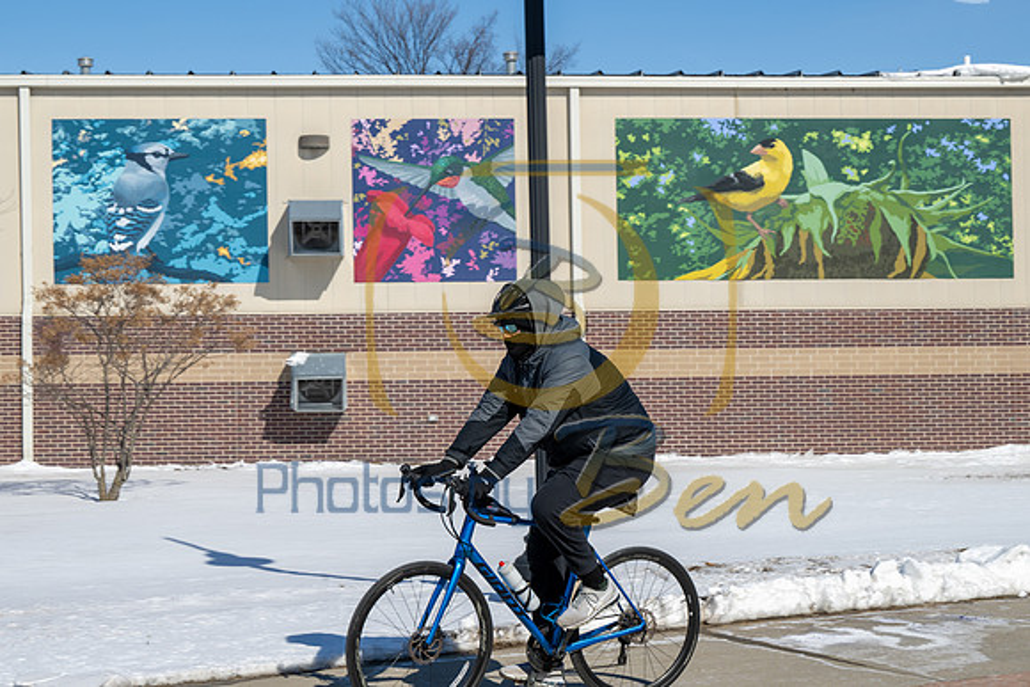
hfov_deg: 28.8
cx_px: 515
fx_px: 2003
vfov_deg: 19.5
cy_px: 344
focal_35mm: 70
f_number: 10
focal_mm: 70
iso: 250
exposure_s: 1/500
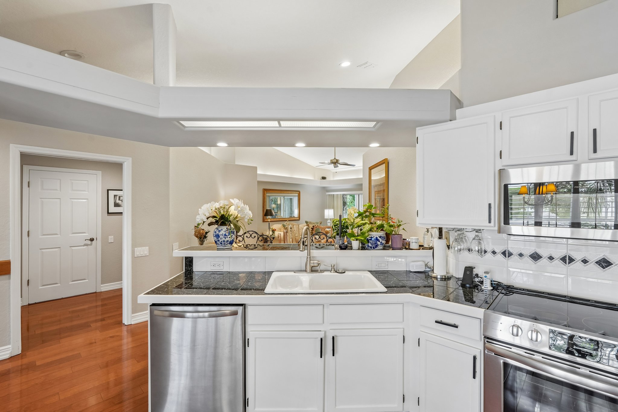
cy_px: 206
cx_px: 309
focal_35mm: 16
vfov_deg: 72.0
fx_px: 283
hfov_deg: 95.0
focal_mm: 16.5
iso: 400
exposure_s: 1/13
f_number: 8
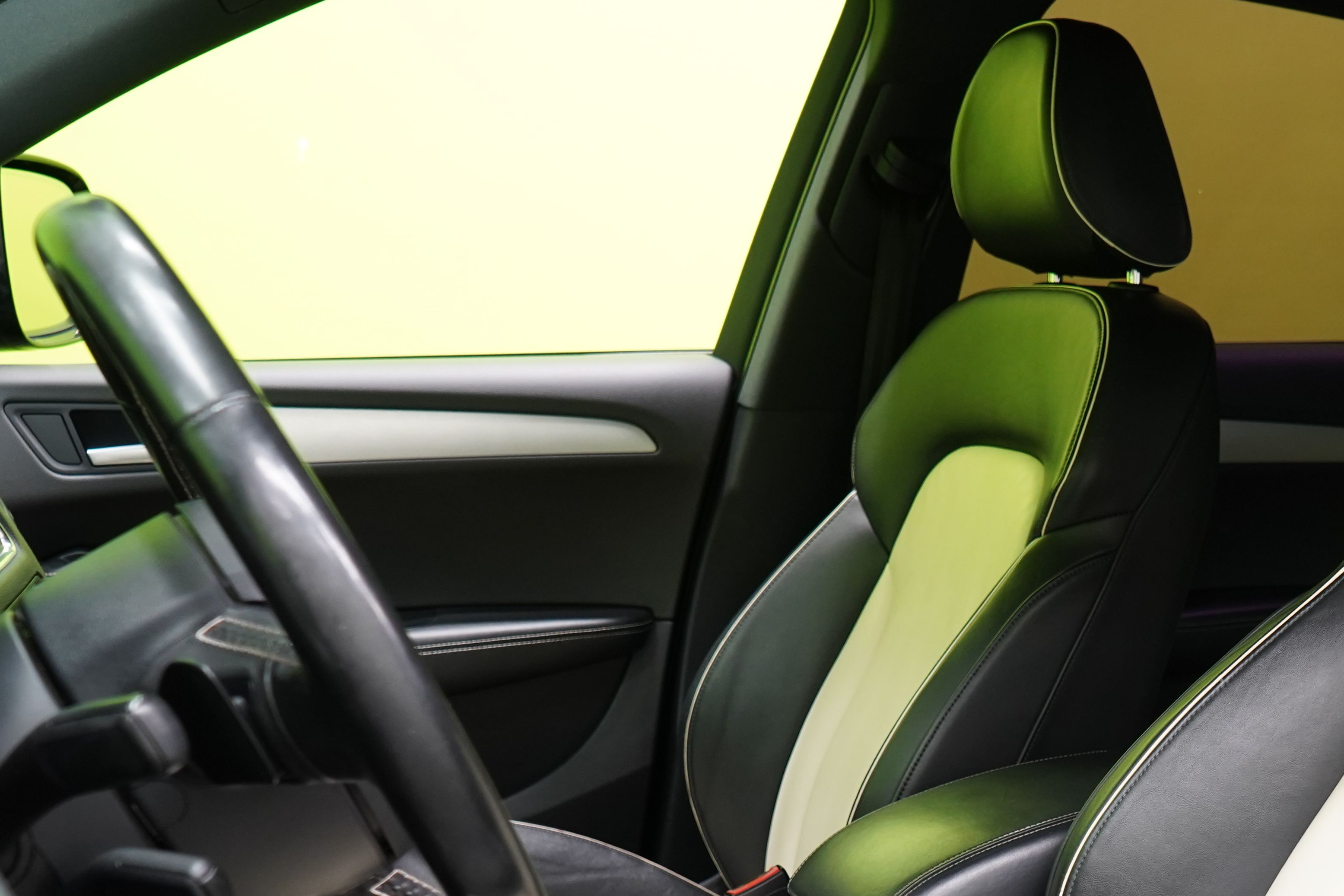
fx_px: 2016
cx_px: 1059
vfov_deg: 24.3
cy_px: 823
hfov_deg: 35.8
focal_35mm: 54
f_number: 5
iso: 1600
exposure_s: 1/30
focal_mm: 28
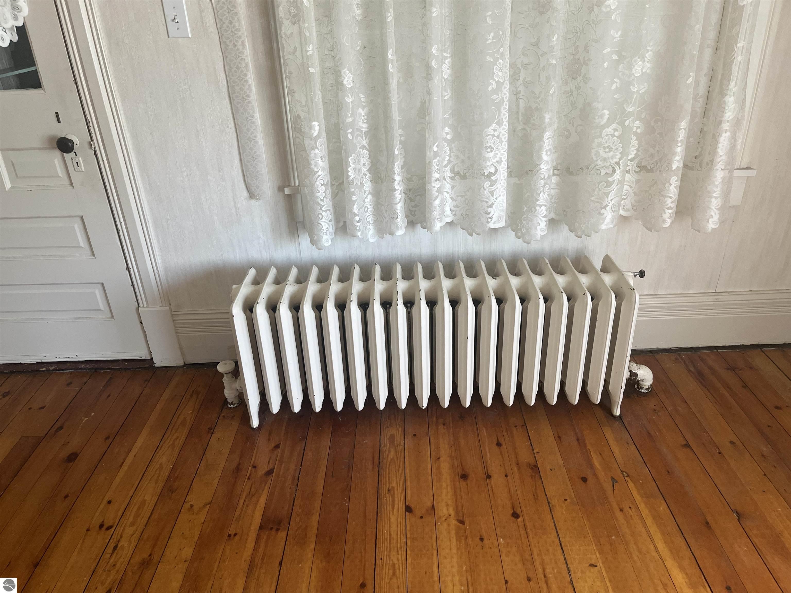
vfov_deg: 53.1
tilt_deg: -26.7
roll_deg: +0.8
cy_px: 296
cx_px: 396
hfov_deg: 67.3
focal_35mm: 26
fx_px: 594
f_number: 1.6
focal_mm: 5.1
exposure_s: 1/61
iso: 125
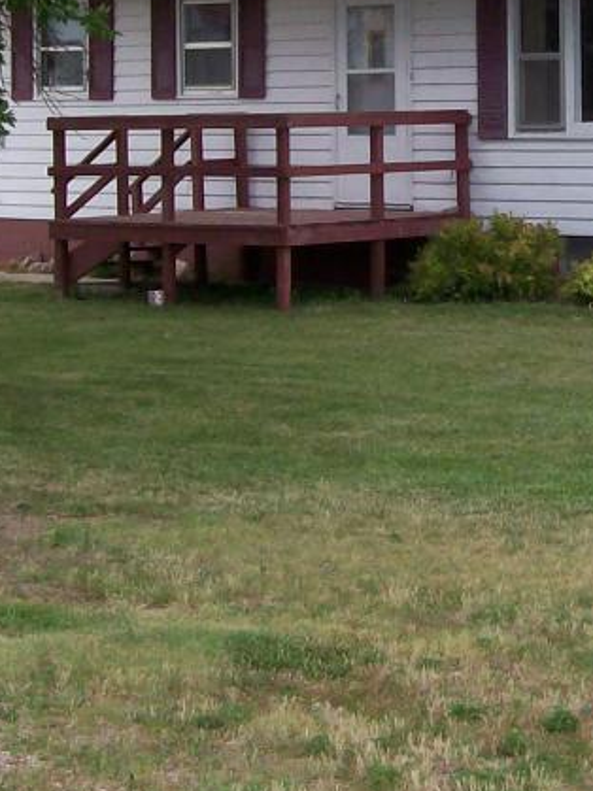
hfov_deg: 13.4
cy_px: 91
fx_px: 2514
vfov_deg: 17.6
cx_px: 500
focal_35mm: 110
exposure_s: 1/350
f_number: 4.8
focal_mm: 6
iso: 80
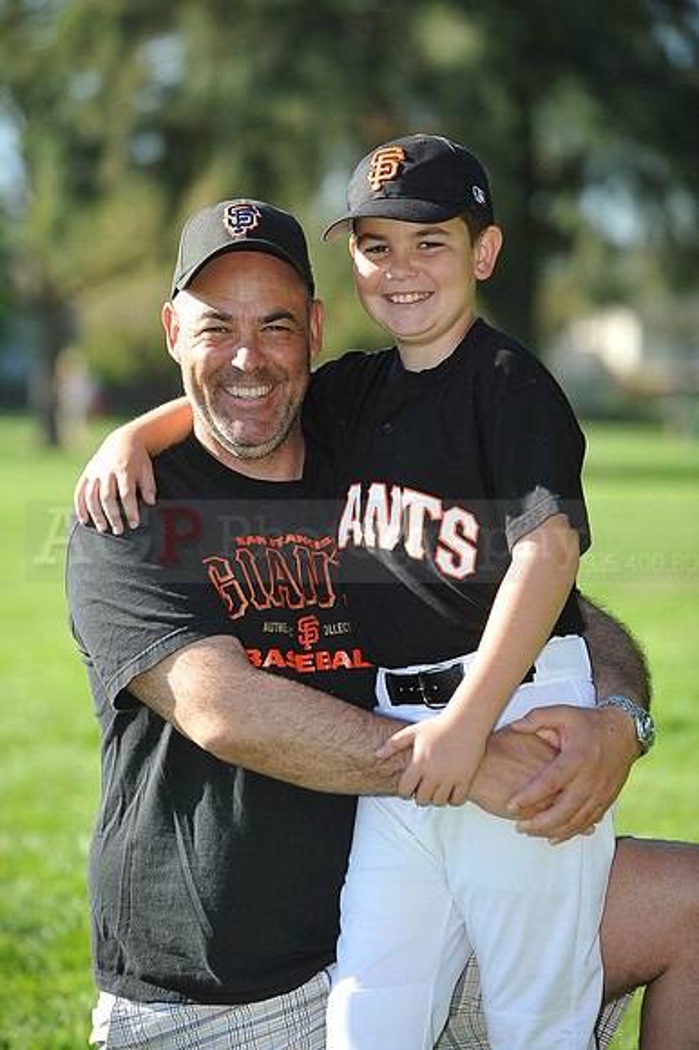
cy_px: 525
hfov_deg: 10.1
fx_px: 3936
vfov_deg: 15.2
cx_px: 350
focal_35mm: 135
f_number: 4
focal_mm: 135
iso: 200
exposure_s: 1/640
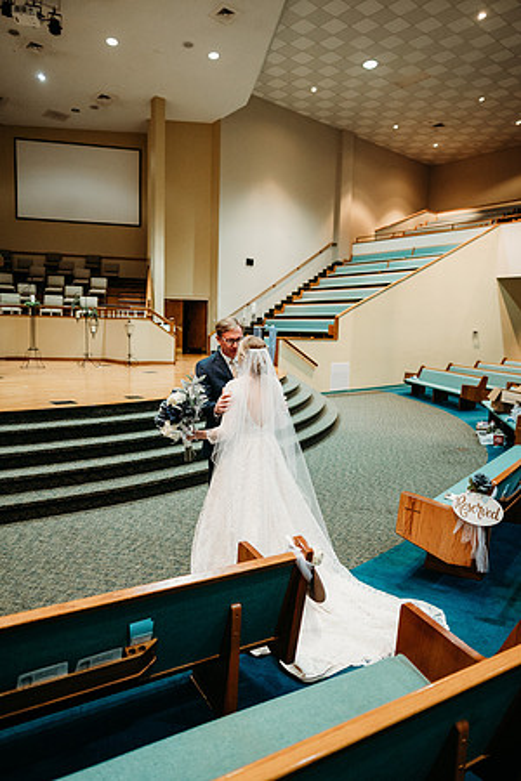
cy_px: 390
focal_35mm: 24
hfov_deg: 53.1
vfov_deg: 73.7
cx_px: 260
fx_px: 521
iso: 2000
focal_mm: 24
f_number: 1.8
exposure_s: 1/125
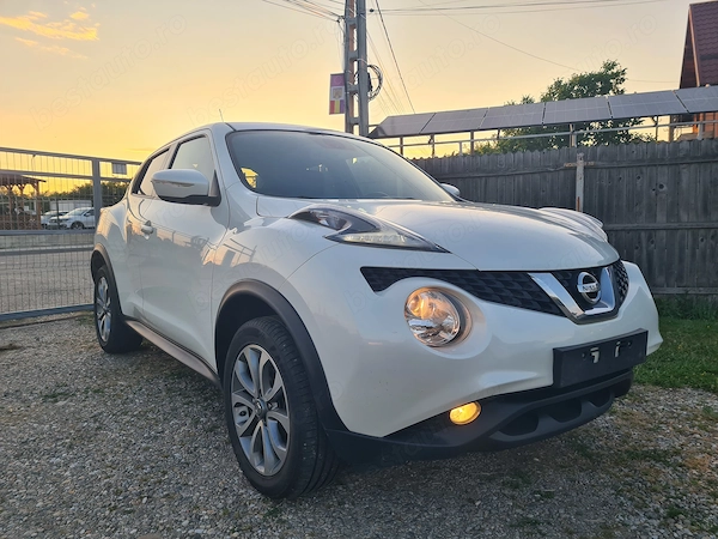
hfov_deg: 67.3
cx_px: 359
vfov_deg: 53.1
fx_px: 539
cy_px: 270
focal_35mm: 26
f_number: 1.8
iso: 50
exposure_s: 1/495
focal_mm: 5.4
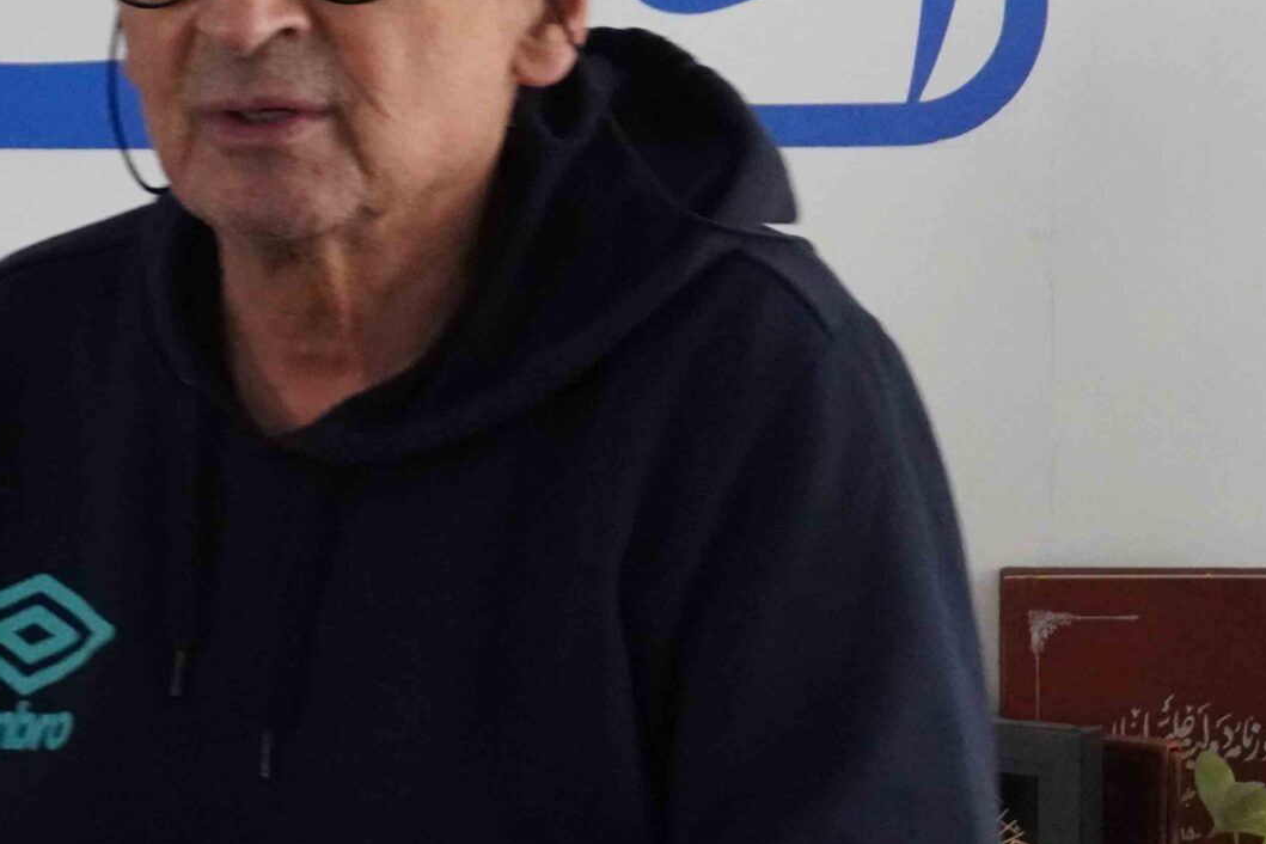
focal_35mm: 134
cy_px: 291
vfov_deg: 10.2
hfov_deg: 15.2
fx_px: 4719
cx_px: 210
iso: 6400
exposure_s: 1/60
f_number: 5.6
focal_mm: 37
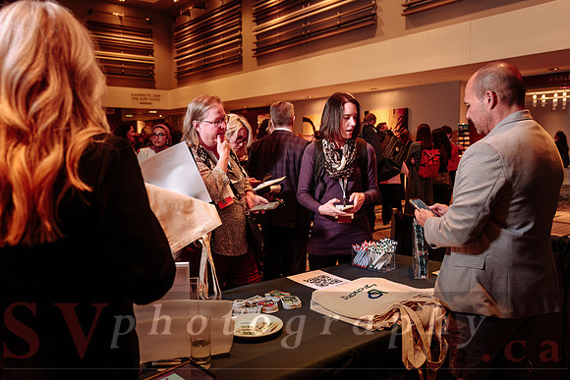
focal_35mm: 29
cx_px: 285
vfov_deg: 45.0
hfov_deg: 63.6
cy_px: 190
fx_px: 459
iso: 1000
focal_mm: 29
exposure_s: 1/60
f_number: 3.5
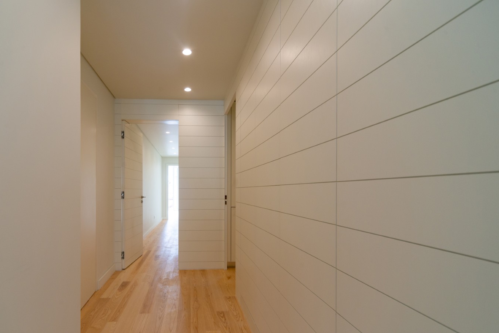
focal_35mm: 18
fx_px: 250
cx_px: 207
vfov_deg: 67.0
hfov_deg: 89.2
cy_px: 194
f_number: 8
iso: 320
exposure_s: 1/25
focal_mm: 15
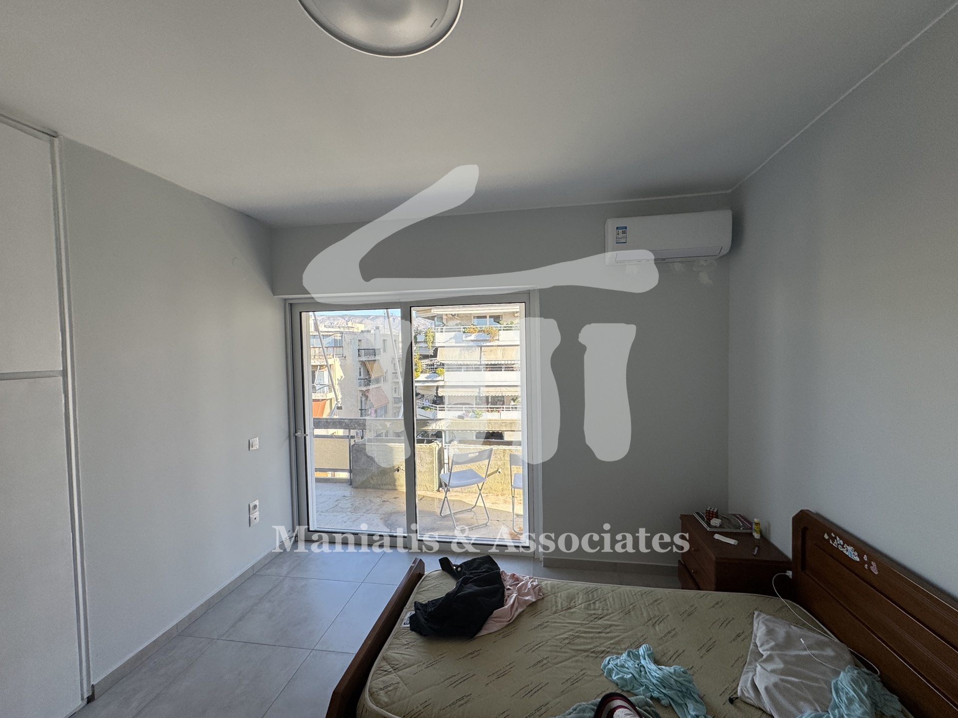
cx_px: 479
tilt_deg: -1.9
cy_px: 359
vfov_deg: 85.7
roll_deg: +1.5
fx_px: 387
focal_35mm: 14
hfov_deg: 102.1
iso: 40
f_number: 2.2
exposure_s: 1/217
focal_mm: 2.22
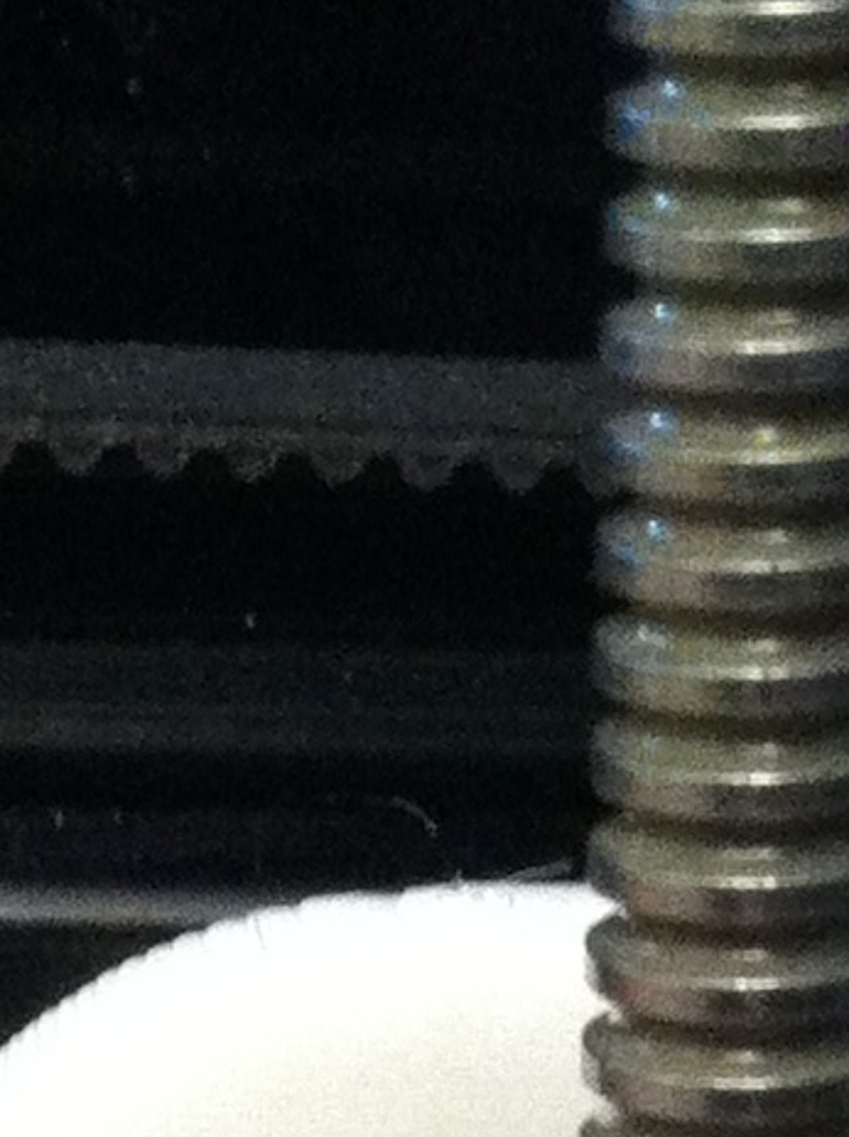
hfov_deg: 7.5
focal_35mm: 196
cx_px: 98
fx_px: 6424
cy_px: 2881
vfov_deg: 9.0
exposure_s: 1/15
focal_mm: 3.85
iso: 400
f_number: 2.8
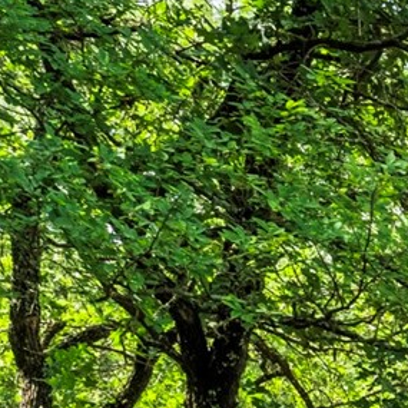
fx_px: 2160
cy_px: 1005
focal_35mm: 162
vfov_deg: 9.5
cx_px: 1505
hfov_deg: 7.9
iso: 800
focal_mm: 25
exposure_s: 1/500
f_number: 10
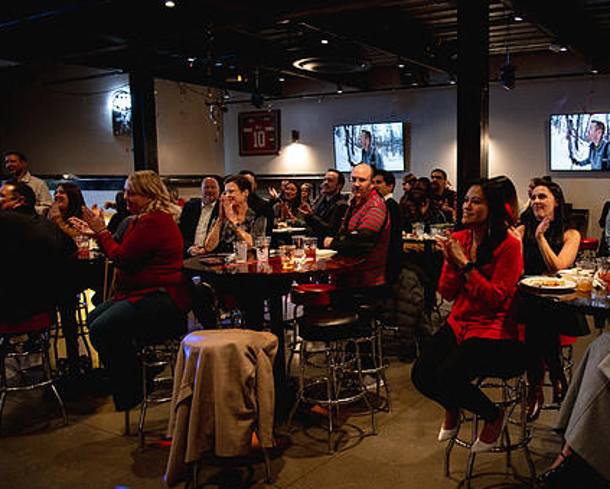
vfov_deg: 44.5
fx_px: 596
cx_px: 430
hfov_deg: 52.6
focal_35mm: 33
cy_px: 278
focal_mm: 24
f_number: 4
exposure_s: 1/50
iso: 4000
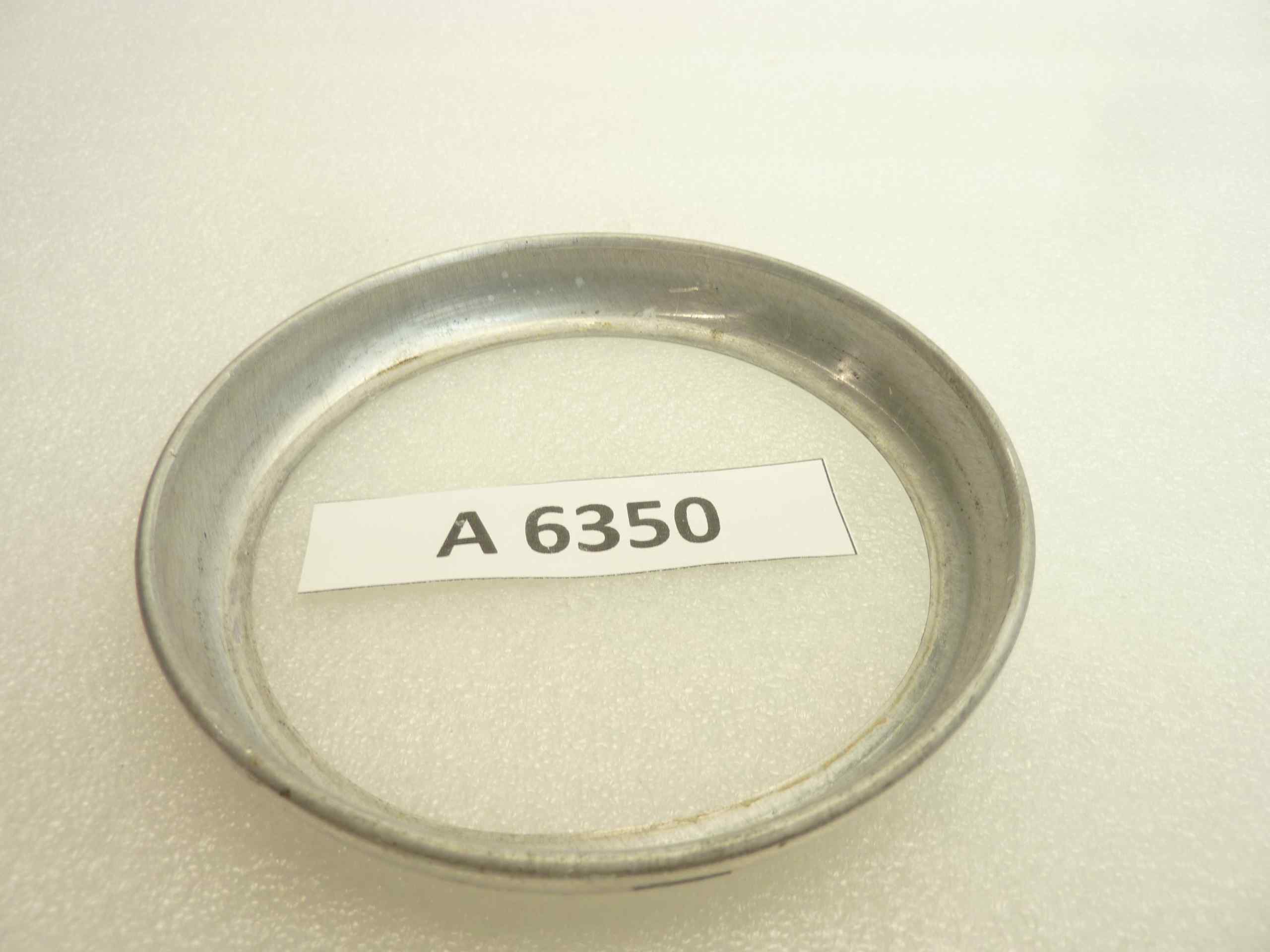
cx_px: 635
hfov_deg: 69.4
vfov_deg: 54.9
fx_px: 917
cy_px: 476
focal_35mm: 25
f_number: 3.3
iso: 80
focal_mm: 4.1
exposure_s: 1/20
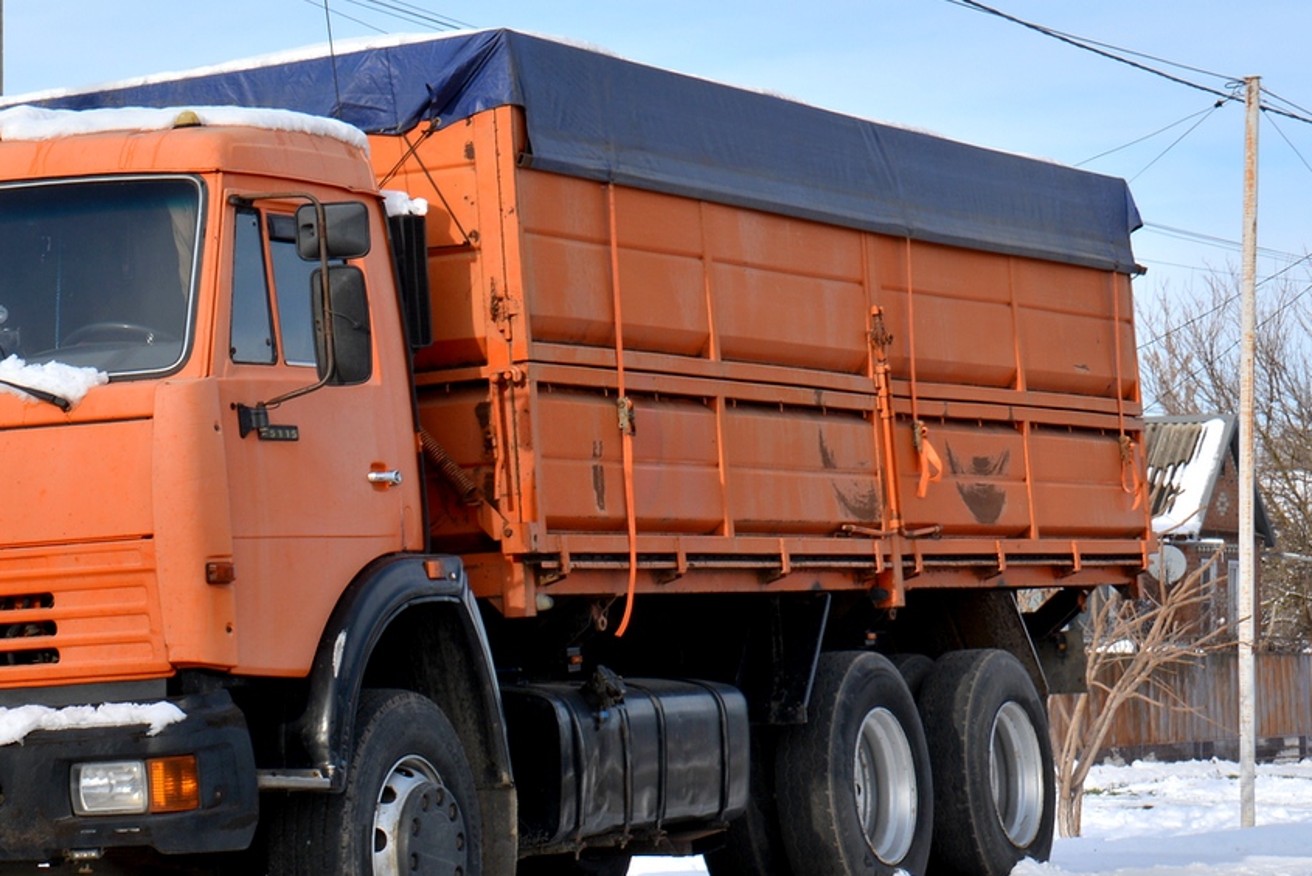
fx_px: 3317
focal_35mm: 91
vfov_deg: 15.0
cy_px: 450
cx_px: 302
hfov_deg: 22.1
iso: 100
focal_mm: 38
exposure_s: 1/250
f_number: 8
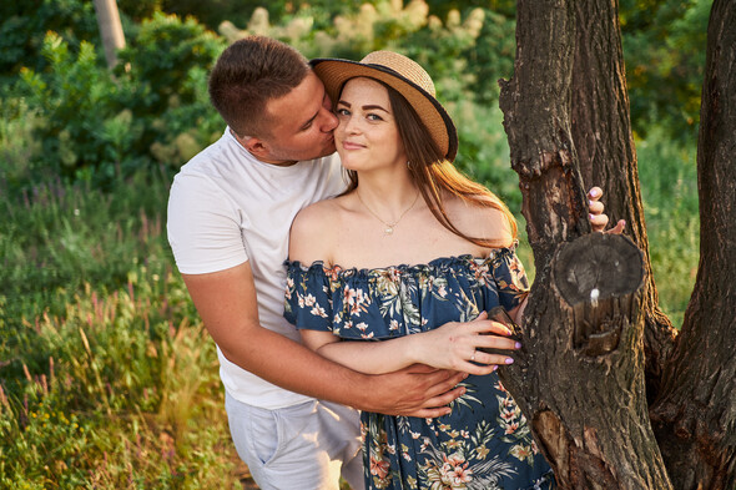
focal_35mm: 35
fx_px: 715
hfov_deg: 54.4
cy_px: 245
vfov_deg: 37.8
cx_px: 368
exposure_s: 1/500
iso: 200
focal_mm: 35
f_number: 1.8
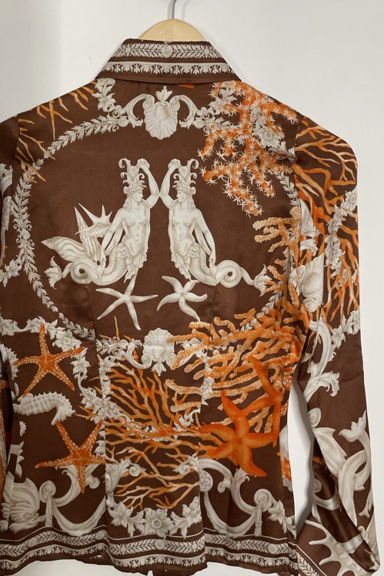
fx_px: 592
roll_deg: -2.2
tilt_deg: -7.1
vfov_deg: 51.9
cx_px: 145
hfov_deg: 35.8
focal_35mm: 37
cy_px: 278
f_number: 1.6
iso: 125
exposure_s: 1/98
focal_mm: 4.2
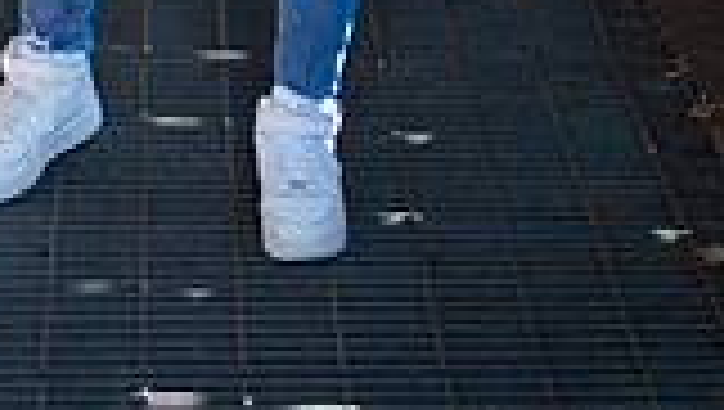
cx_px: 112
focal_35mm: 152
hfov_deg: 14.0
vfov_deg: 7.5
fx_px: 2921
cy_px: -563
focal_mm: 35
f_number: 2.5
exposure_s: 1/200
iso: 100
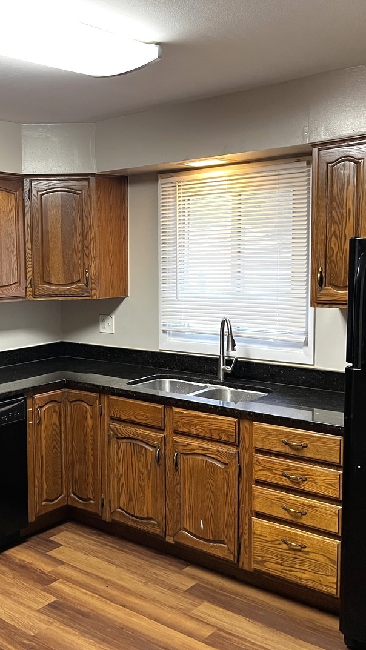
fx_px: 655
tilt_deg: -6.6
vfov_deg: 52.8
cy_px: 327
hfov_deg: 30.1
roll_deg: +1.4
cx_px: 50
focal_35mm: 38
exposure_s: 1/60
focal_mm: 5.1
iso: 400
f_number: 1.6
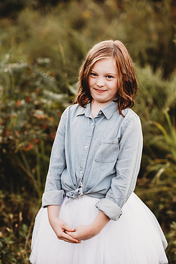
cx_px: 90
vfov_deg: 21.7
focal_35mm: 94
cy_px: 142
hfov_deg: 14.5
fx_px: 690
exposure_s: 1/200
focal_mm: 85
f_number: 2.2
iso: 125
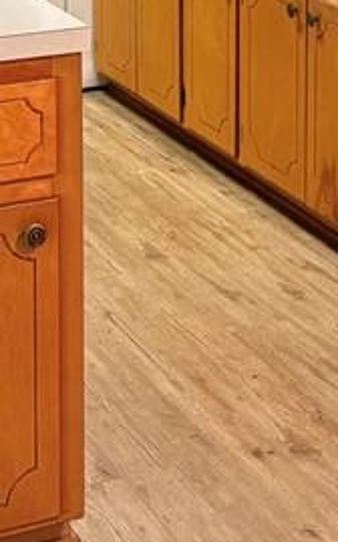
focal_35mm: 105
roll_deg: +0.7
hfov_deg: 12.5
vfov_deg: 18.8
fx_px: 1548
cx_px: 161
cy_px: -105
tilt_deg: -8.8
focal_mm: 5.96
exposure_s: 1/60
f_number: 1.6
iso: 200
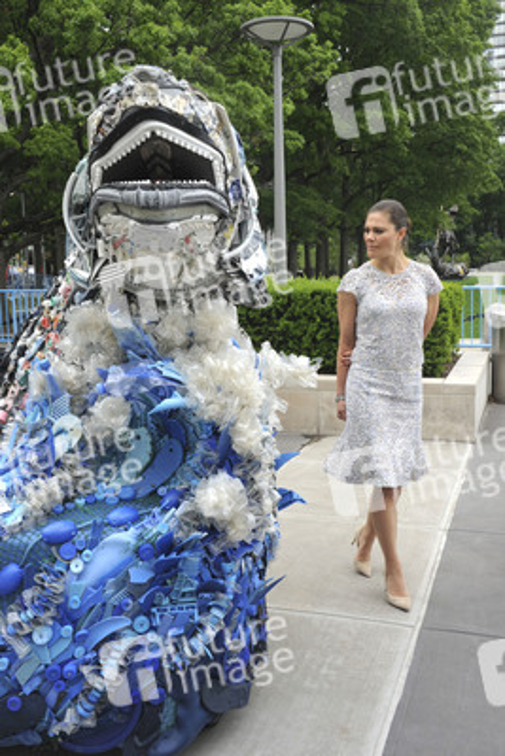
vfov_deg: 55.8
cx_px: 252
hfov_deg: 38.9
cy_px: 378
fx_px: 715
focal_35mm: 34
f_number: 7.1
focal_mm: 34
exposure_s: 1/400
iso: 800
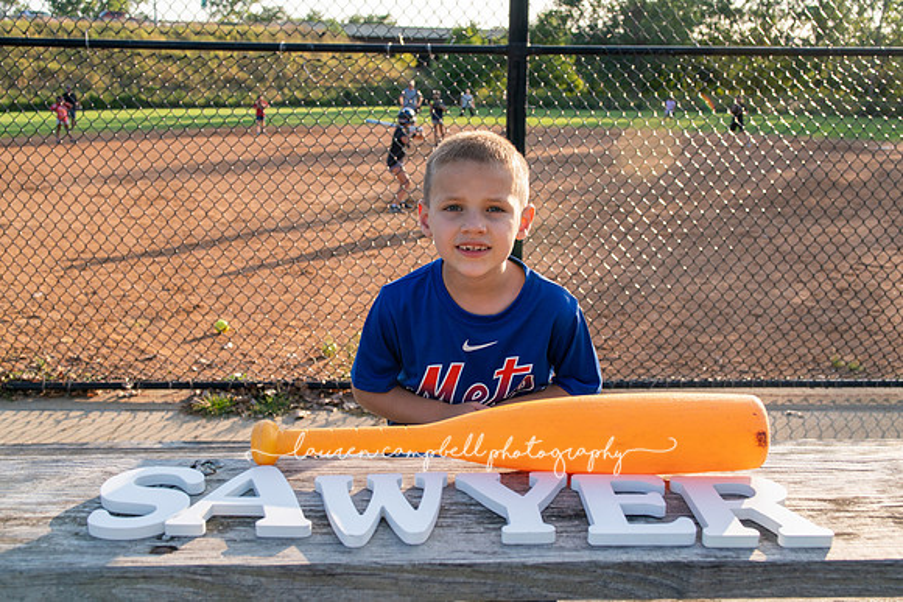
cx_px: 452
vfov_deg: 37.9
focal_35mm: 35
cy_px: 301
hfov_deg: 54.4
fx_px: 878
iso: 400
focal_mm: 35
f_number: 7.1
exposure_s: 1/250
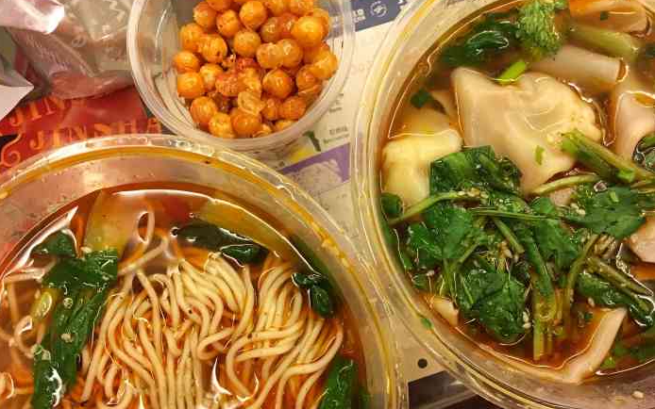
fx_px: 553
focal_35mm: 31
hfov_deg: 61.2
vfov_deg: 40.5
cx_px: 327
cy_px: 234
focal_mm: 4.15
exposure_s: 1/8
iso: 125
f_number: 2.2
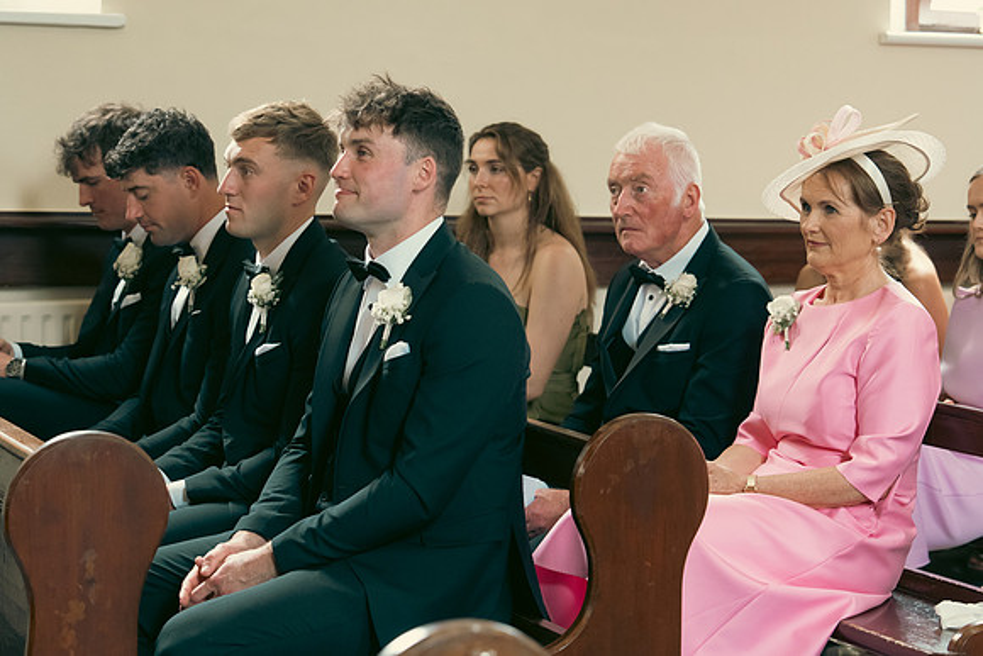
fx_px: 2403
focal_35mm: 88
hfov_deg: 23.1
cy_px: 328
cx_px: 492
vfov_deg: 15.5
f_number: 3.5
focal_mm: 59
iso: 2000
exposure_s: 1/200
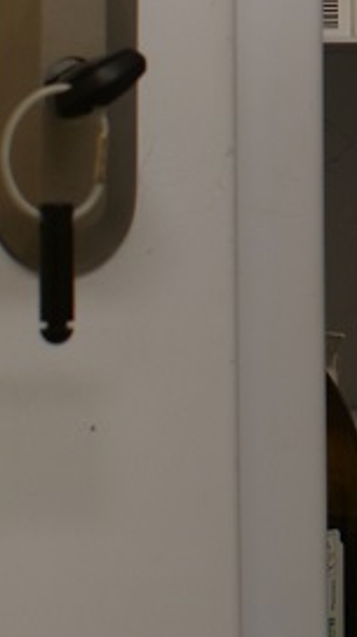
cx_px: 582
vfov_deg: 16.7
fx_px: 2108
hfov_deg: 9.3
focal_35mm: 125
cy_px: -22
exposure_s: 1/30
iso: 100
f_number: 4
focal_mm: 18
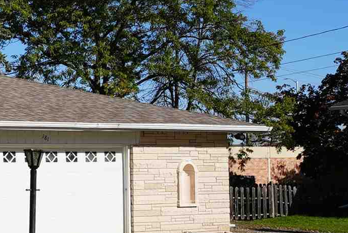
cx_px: -249
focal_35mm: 77
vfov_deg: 17.7
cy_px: 128
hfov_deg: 20.2
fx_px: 748
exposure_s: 1/160
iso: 80
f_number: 10
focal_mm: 17.3
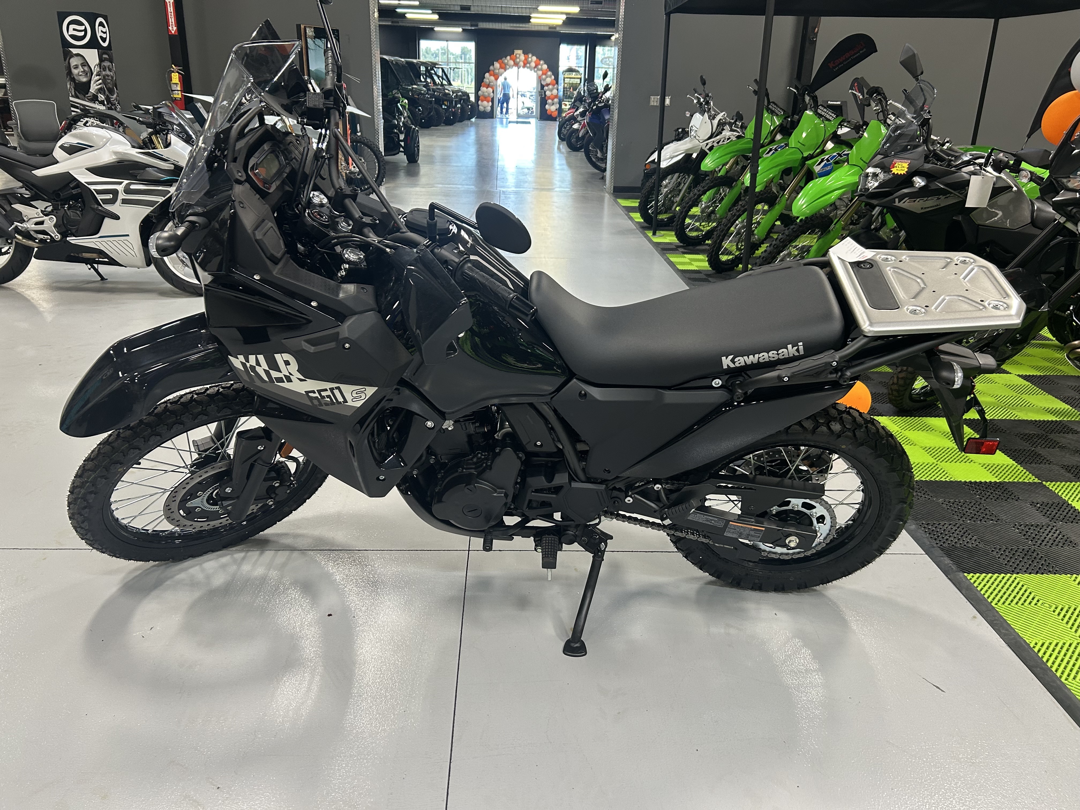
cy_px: 405
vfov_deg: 53.1
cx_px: 540
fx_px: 811
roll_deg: -2.5
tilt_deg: -20.4
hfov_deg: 67.3
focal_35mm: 26
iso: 125
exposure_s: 1/80
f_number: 1.5
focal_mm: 5.7
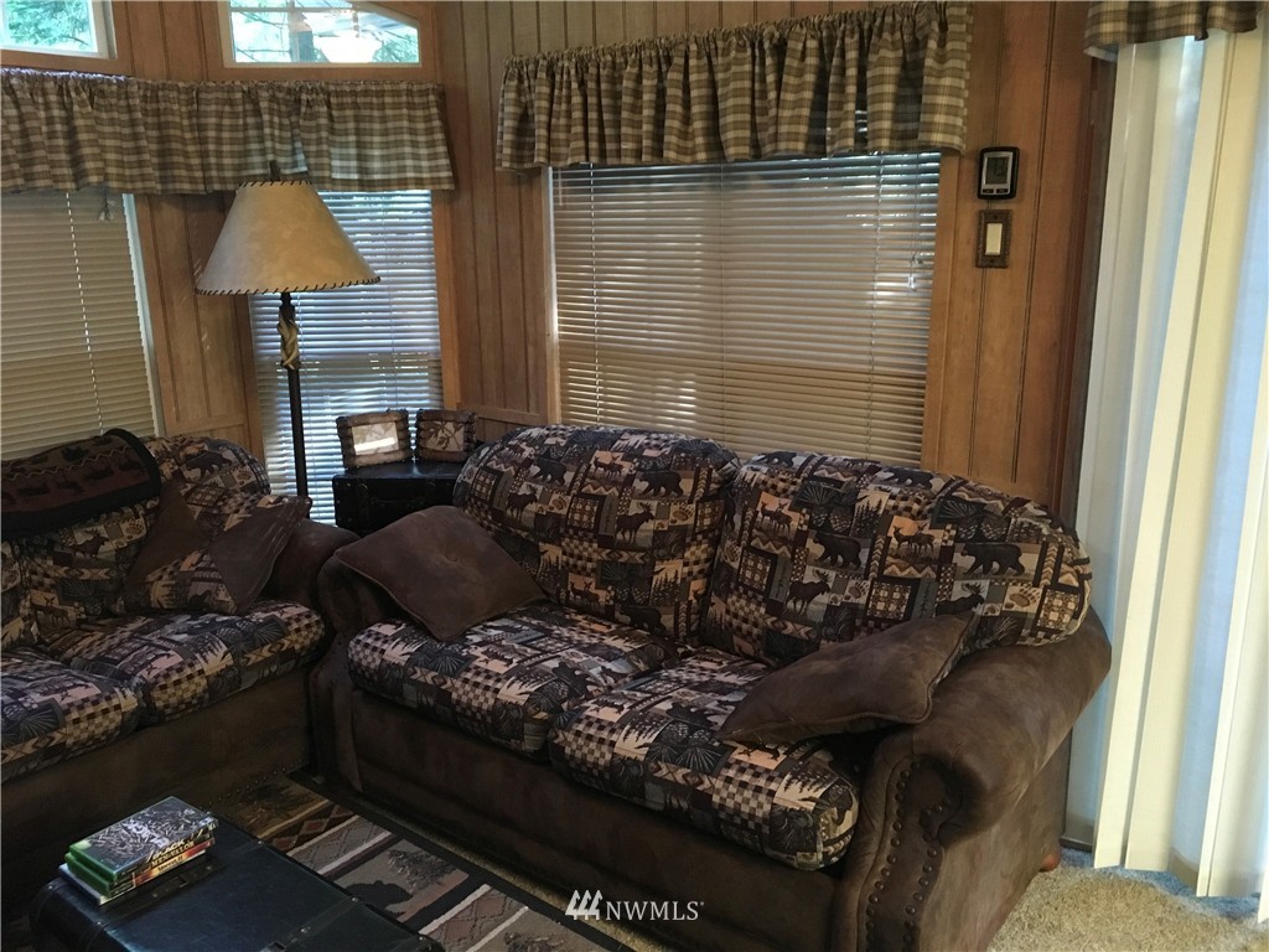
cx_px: 634
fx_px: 1063
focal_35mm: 29
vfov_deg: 48.2
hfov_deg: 61.7
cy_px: 476
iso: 250
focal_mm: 4.15
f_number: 2.2
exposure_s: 1/15
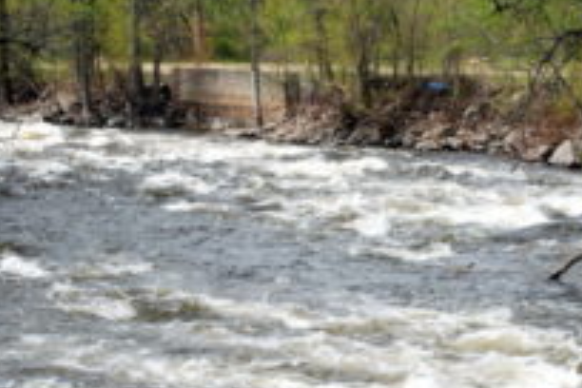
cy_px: 355
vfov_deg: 11.9
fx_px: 1847
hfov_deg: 17.9
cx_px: 371
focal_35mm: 114
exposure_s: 1/60
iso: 100
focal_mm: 31
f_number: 14
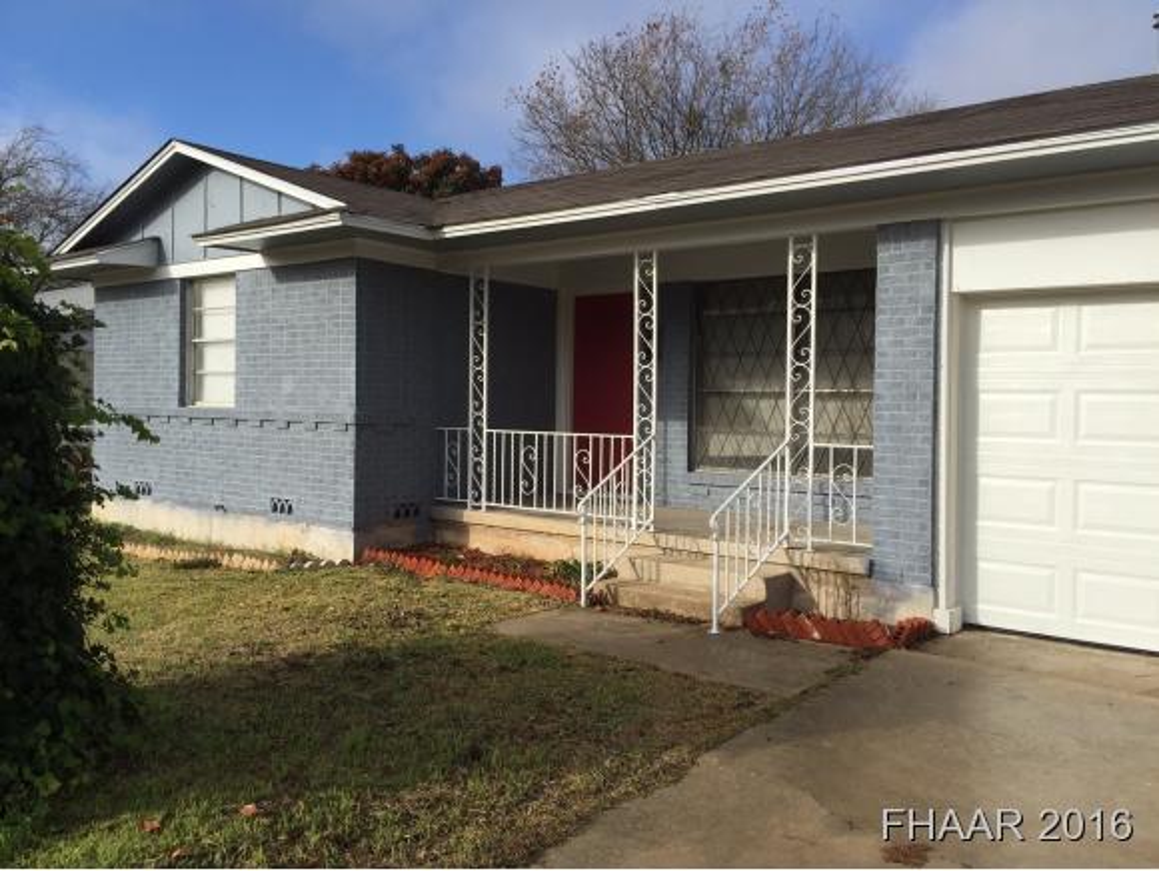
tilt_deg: +0.8
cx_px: 580
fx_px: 972
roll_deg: -2.4
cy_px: 436
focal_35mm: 29
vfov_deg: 48.3
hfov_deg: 61.6
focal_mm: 4.15
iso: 32
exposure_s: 1/2198
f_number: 2.2
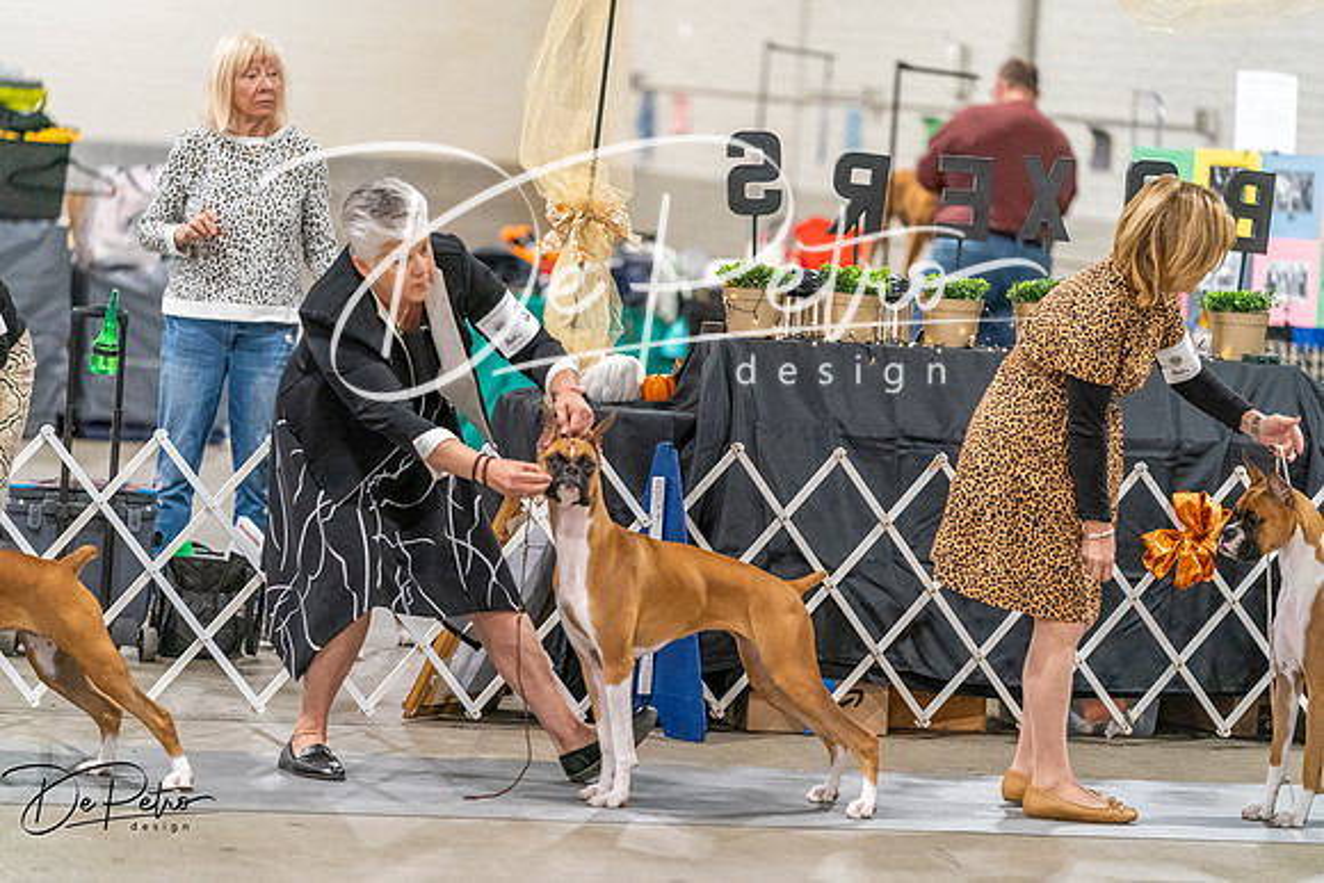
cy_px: 442
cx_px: 662
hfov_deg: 10.8
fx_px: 7026
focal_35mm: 191
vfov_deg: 7.2
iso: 6400
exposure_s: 1/250
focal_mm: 191
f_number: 3.2
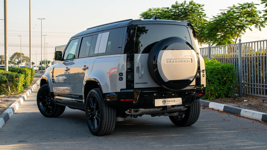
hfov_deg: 36.7
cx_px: 122
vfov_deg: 21.1
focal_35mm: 57
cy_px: 74
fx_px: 403
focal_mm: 30
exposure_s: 1/250
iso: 200
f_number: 8
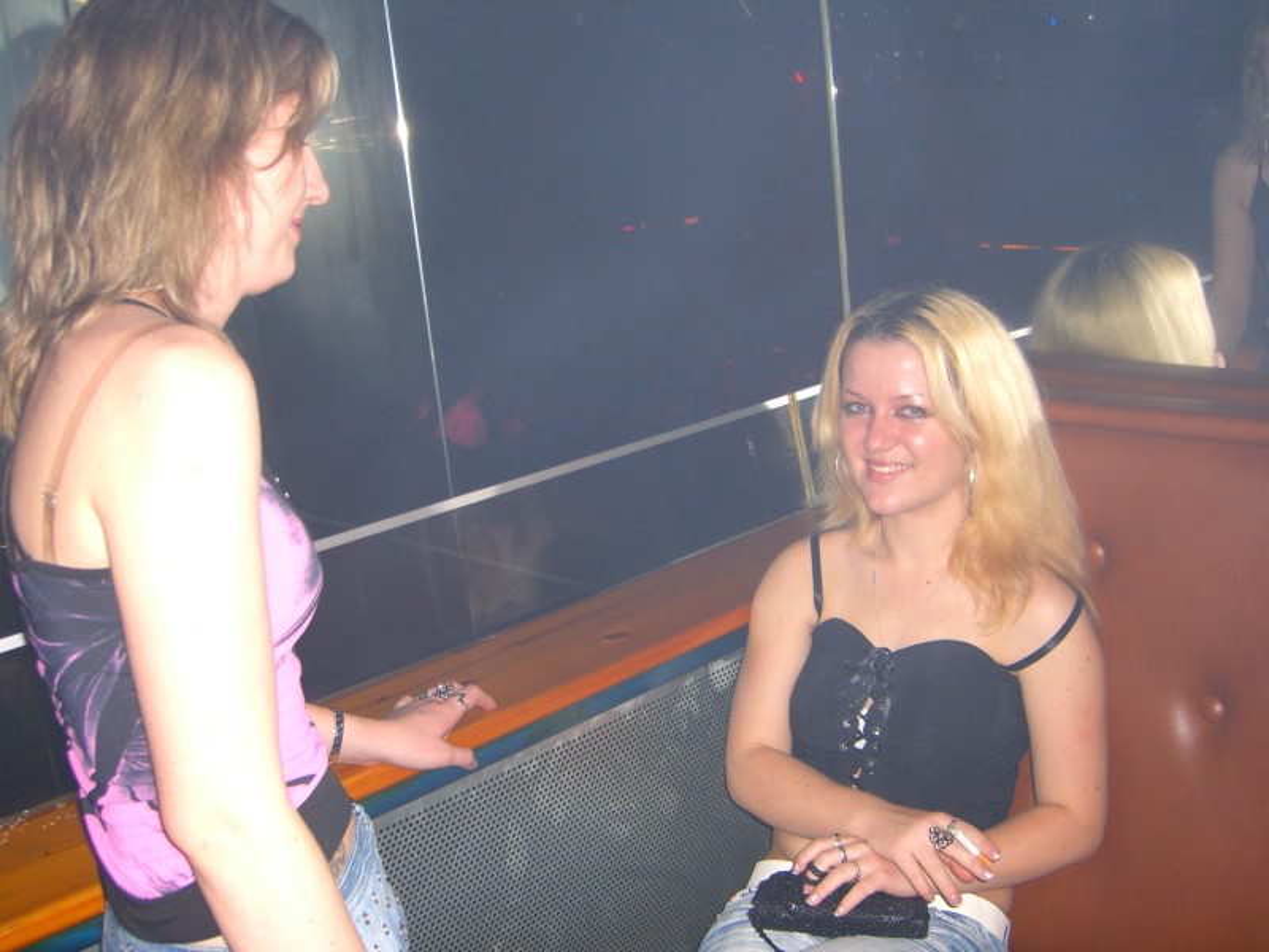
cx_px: 634
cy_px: 476
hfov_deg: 49.0
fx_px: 1393
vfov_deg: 37.7
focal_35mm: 38
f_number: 2.8
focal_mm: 7.9
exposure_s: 1/60
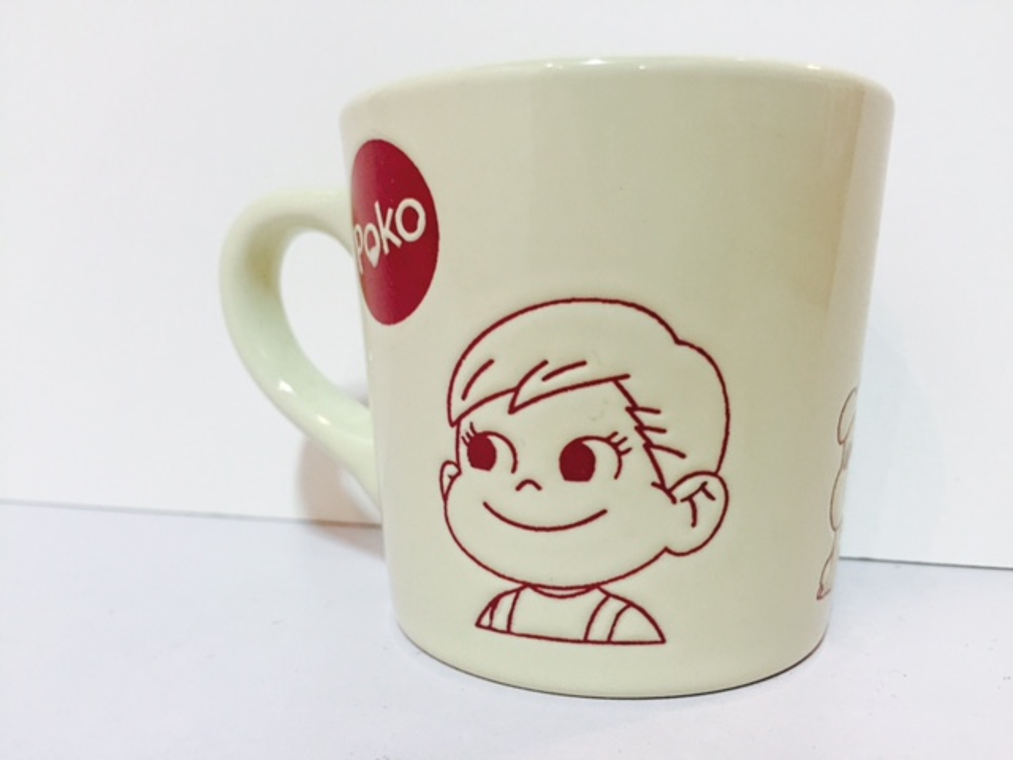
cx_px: 506
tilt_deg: -3.8
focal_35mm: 29
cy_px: 380
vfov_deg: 48.2
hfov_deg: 61.7
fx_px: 849
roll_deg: -1.5
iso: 64
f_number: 2.2
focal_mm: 4.15
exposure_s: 1/33
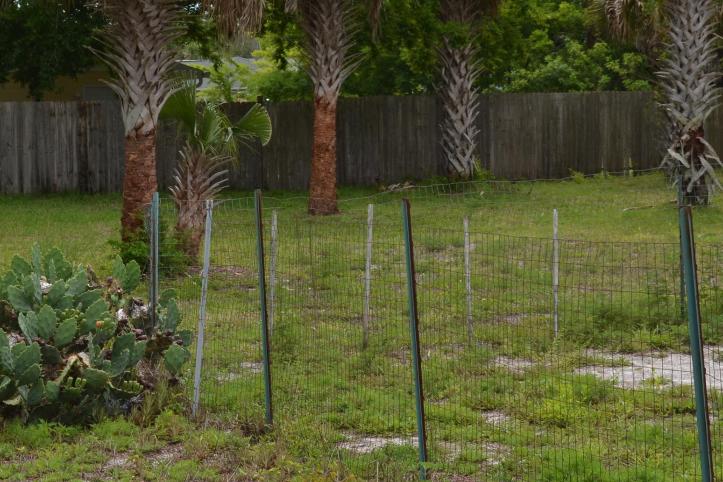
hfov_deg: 21.9
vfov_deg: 14.6
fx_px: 1868
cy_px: 78
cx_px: 337
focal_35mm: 93
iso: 100
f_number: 8
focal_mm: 32
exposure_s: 1/200
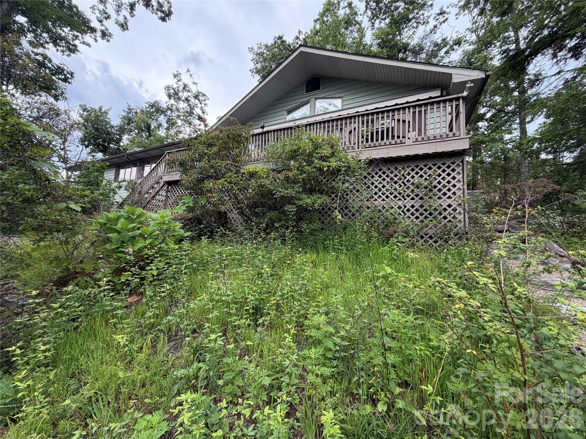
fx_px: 237
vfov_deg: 85.7
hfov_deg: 102.1
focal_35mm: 14
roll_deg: -2.5
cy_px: 220
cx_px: 293
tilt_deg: +5.4
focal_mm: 2.22
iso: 64
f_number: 2.2
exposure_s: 1/121
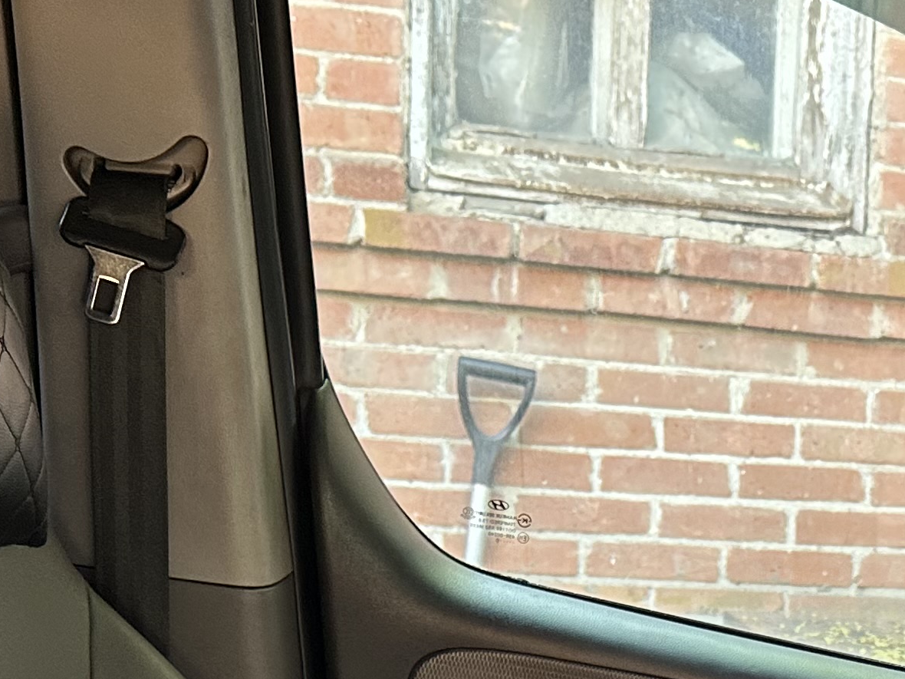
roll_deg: -4.4
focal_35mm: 82
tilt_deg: -13.6
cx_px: 838
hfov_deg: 23.1
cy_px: 936
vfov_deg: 16.7
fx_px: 2144
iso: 250
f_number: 1.78
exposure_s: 1/60
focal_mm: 6.86
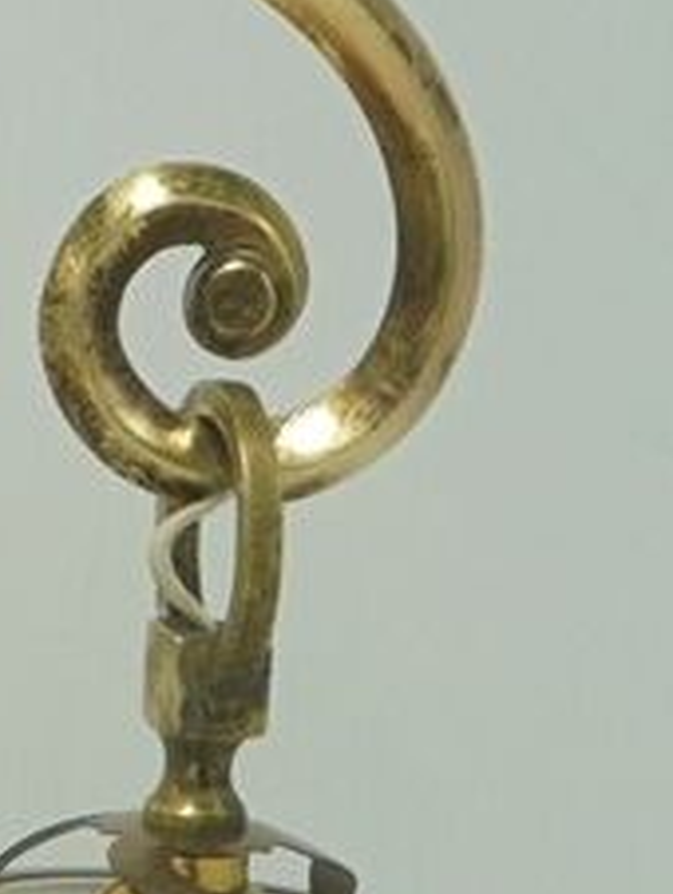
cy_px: 1072
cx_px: -378
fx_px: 4424
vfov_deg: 11.3
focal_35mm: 171
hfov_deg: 8.5
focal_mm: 7.8
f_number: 4.5
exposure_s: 1/60
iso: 100
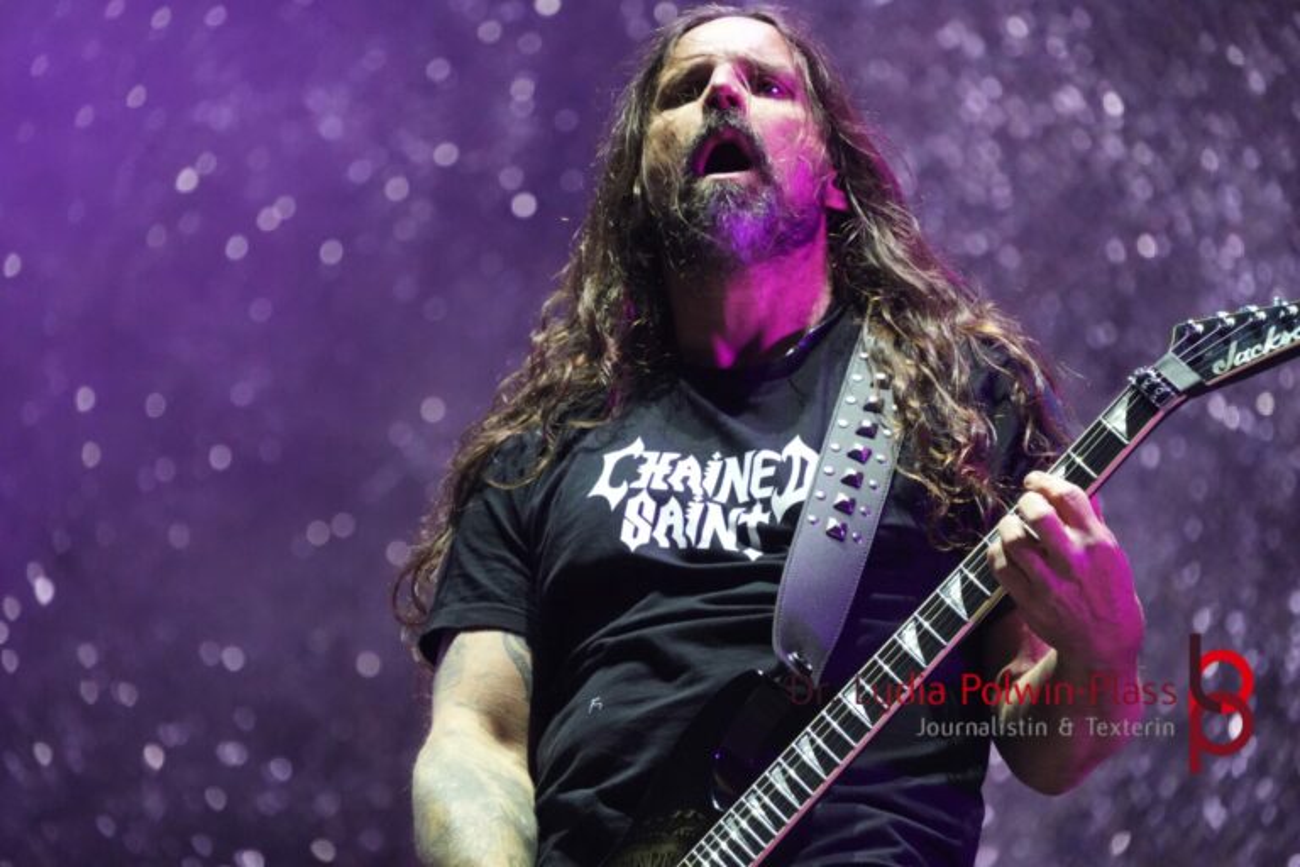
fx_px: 9045
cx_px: 650
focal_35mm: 250
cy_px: 434
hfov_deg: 8.2
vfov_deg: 5.5
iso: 6400
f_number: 6.3
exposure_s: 1/160
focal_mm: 167
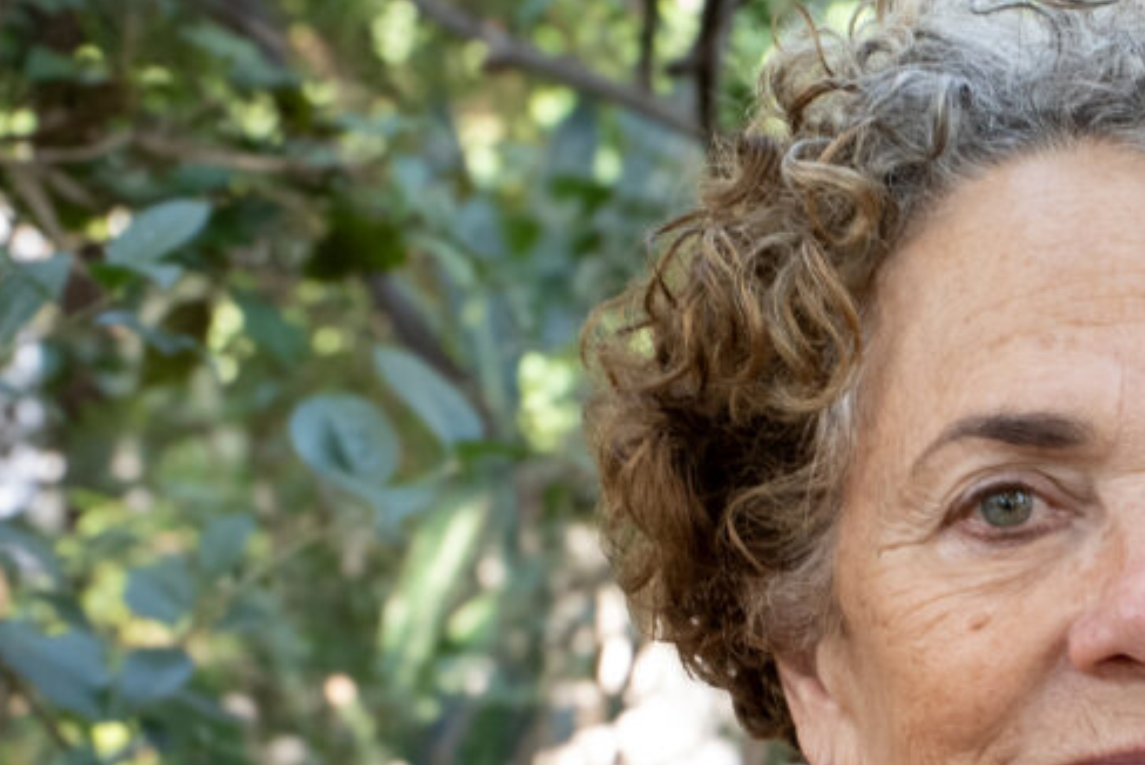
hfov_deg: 15.5
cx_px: 1093
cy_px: 666
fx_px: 4137
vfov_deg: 10.5
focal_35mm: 130
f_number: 9
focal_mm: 62
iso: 3200
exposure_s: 1/50
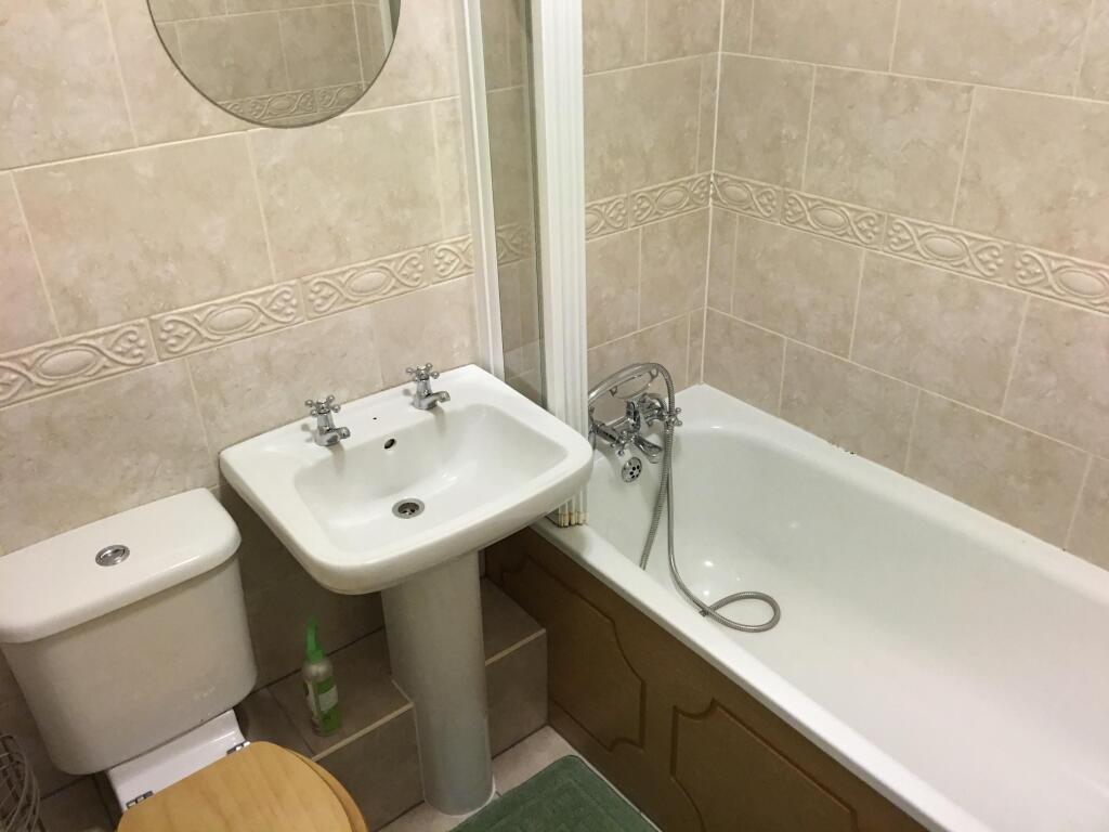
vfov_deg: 48.2
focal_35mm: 29
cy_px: 416
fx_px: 929
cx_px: 554
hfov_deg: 61.7
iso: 100
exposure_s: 1/15
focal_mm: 4.15
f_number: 2.2
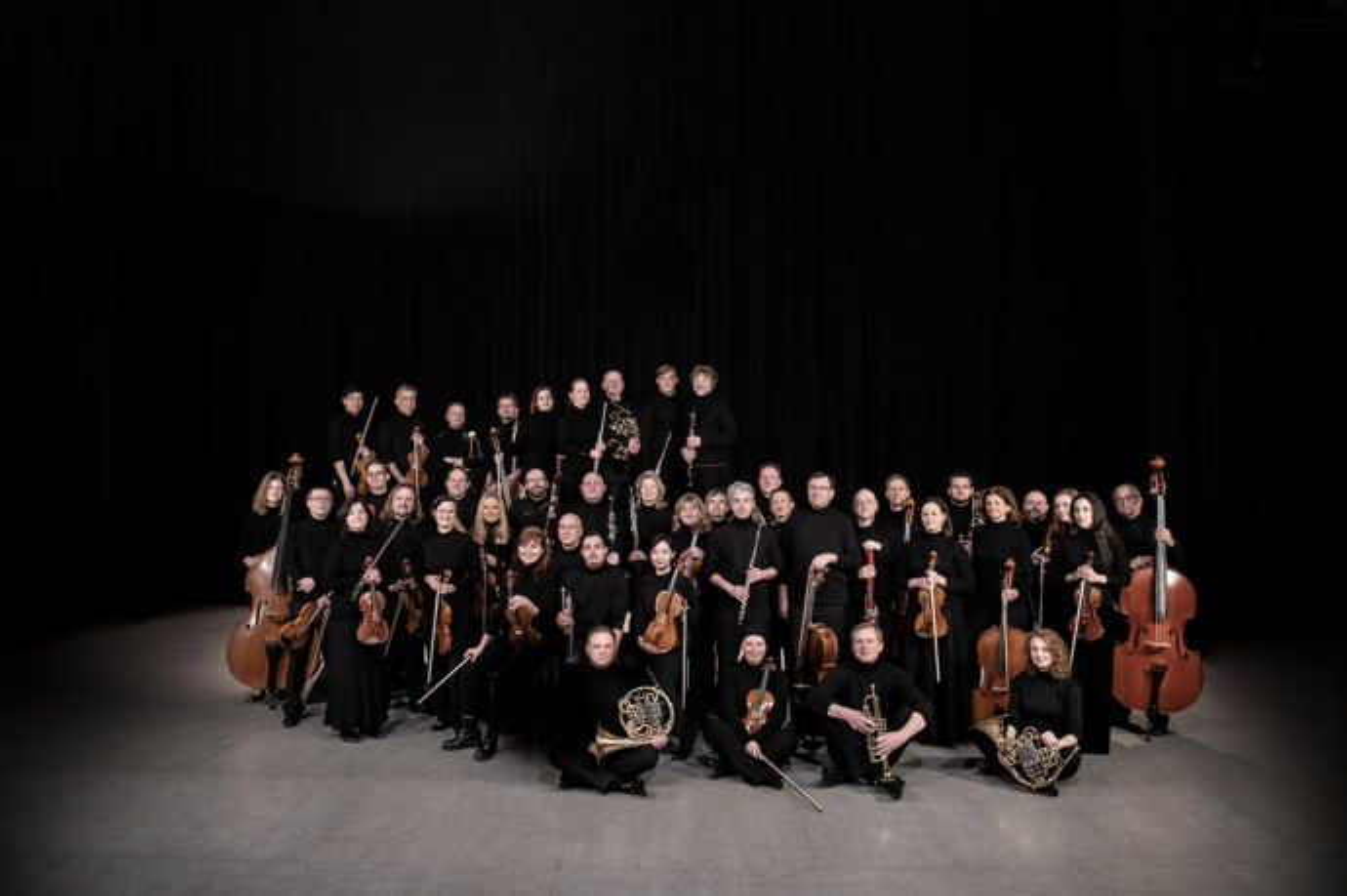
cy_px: 448
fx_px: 897
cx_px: 674
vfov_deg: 53.1
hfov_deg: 73.8
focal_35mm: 24
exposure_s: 1/125
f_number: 2.8
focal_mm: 24
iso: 1600
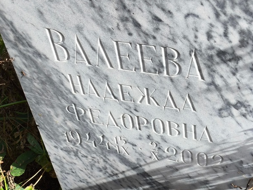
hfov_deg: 28.8
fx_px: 490
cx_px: 165
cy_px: 123
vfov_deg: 21.9
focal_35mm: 67
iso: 50
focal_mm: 4.71
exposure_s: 1/427
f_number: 1.7
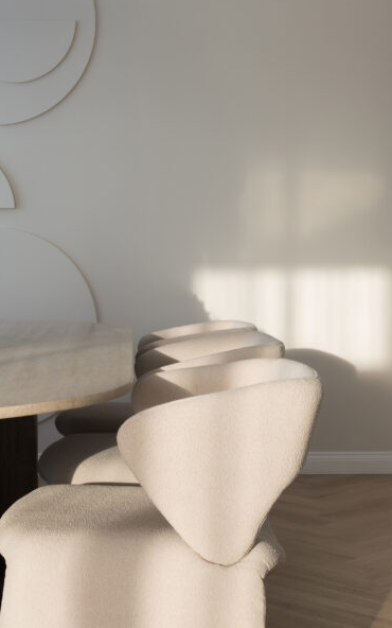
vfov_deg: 30.6
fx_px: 1145
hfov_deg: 19.4
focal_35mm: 67
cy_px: 299
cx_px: 131
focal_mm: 38
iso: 100
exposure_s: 1/8
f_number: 11
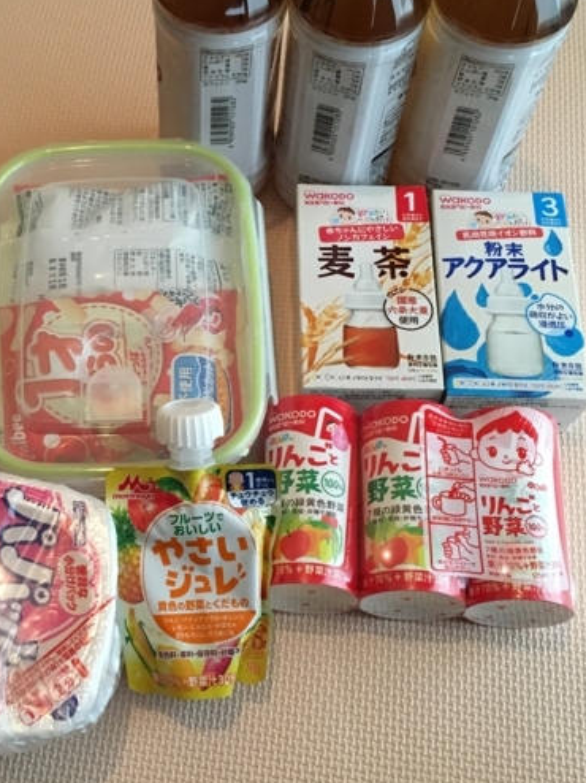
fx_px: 1062
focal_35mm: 47
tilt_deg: -63.9
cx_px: 179
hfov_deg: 30.5
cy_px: 372
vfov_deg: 40.4
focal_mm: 4.15
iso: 200
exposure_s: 1/30
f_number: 2.2
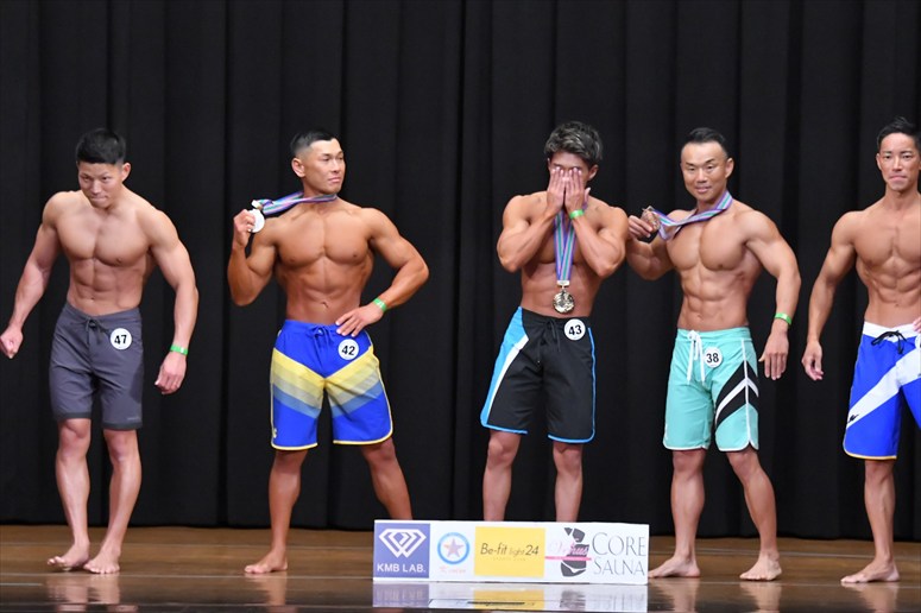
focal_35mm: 202
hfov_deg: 10.2
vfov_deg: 6.8
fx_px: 5165
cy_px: 306
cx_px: 460
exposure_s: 1/400
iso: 8000
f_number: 5.6
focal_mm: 135
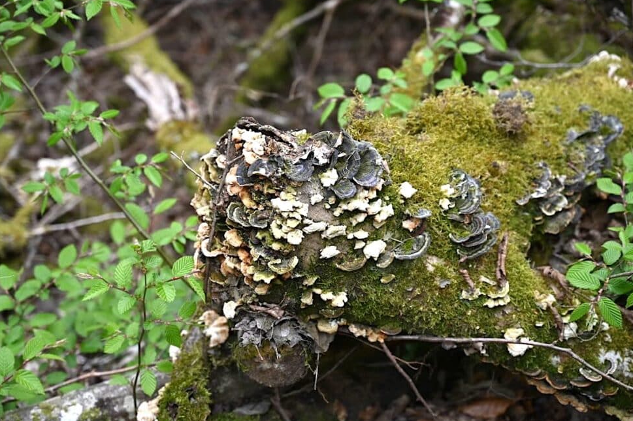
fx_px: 1300
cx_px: 312
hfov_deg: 27.4
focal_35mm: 74
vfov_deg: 18.4
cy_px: 213
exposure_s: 1/250
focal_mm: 70
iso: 320
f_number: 4
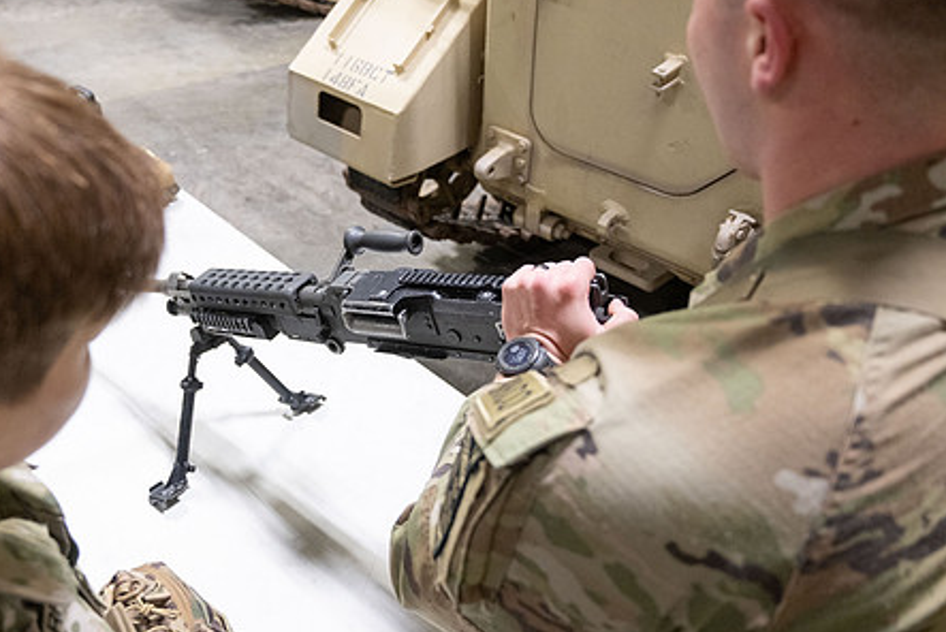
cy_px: 281
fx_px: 947
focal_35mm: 36
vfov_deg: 36.9
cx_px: 352
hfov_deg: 52.5
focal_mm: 27.5
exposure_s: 1/250
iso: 2500
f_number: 4
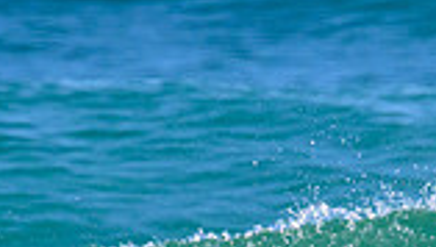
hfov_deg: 0.5
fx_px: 48728
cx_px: 556
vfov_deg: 0.3
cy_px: 326
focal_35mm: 4207
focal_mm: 800
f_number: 11
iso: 1600
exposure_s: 1/2000
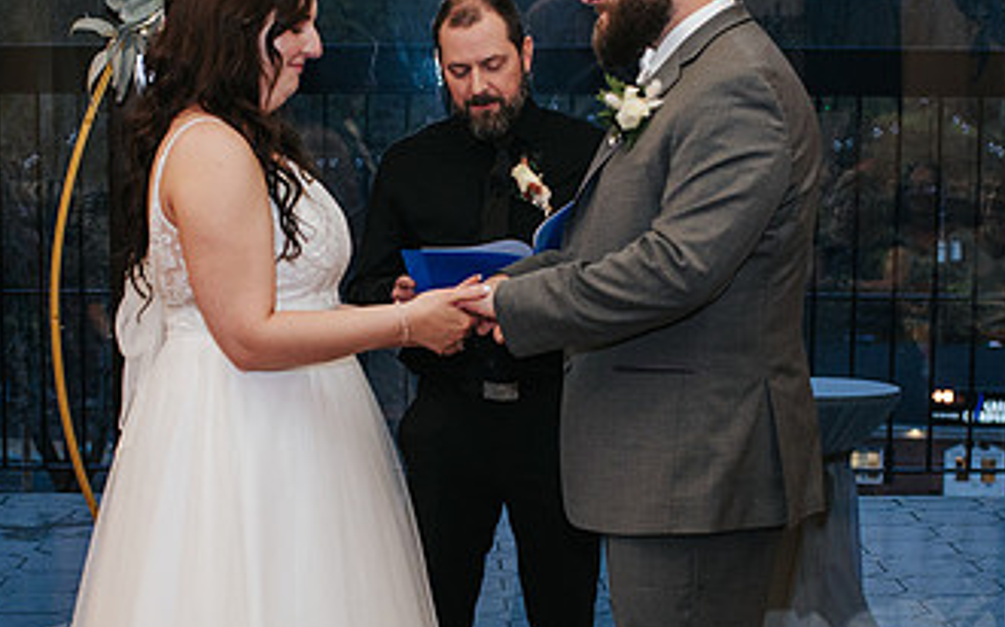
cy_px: 449
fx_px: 2163
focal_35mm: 79
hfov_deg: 26.1
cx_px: 433
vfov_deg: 16.4
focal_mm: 35
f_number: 3.2
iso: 800
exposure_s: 1/200
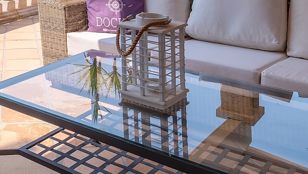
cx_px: 8
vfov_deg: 20.8
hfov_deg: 35.8
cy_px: -45
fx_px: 433
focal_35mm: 53
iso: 160
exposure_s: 1/600
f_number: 8
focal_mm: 10
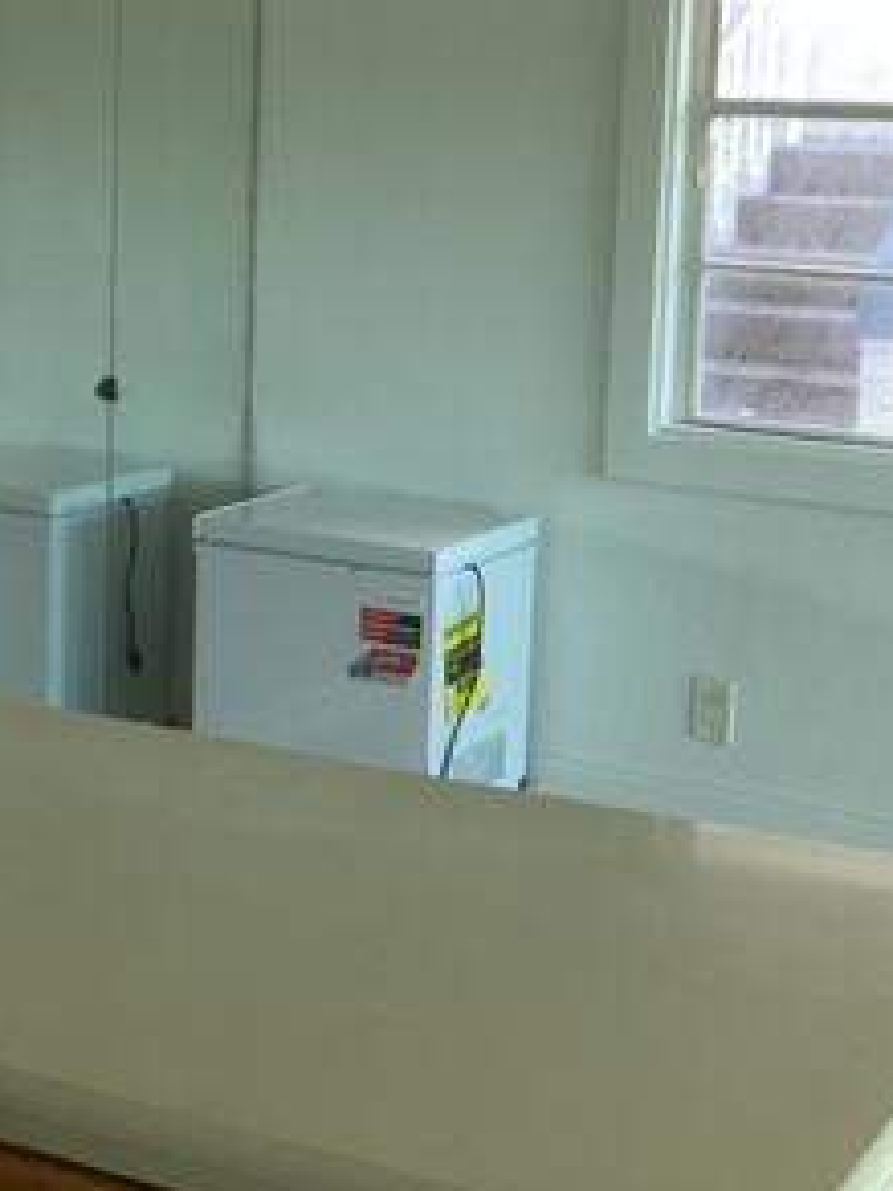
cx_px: 322
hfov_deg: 21.6
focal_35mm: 68
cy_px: 416
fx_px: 2339
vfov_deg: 28.4
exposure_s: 1/60
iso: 125
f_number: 2.4
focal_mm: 3.3
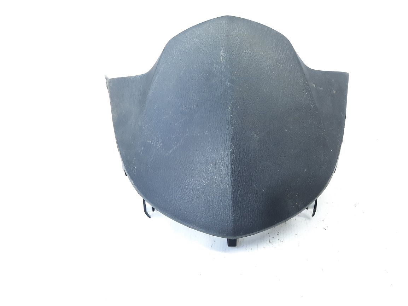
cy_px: 154
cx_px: 206
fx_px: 306
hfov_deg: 67.3
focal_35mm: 26
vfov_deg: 53.0
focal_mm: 4.6
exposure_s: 1/50
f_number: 2
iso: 160
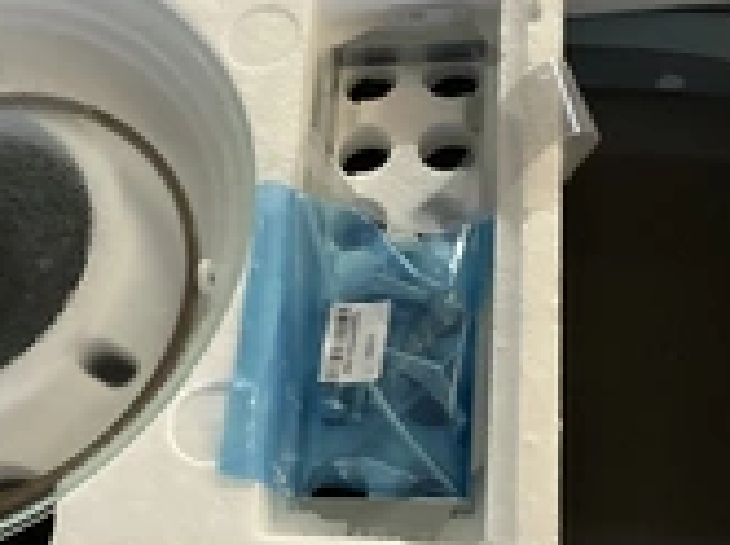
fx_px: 1474
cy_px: 281
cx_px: 286
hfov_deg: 27.7
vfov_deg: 21.0
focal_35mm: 70
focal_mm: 3
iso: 200
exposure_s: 1/40
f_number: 1.8
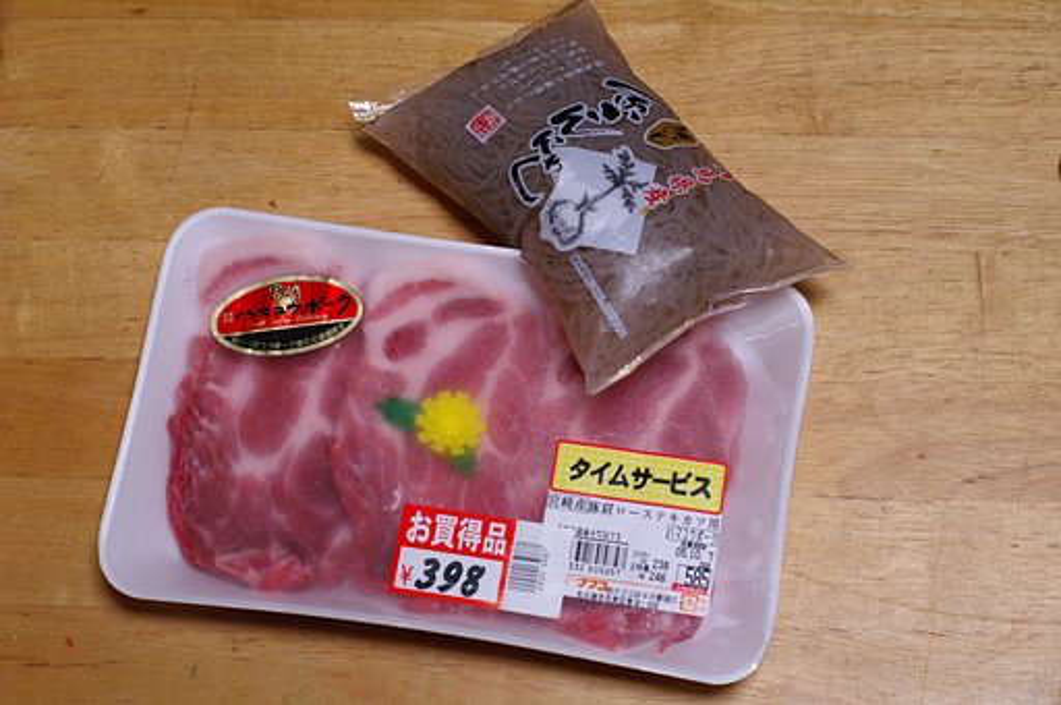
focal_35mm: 75
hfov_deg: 27.0
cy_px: 352
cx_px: 530
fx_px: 2208
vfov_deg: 18.1
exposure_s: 1/60
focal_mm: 50
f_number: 4.5
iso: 1600
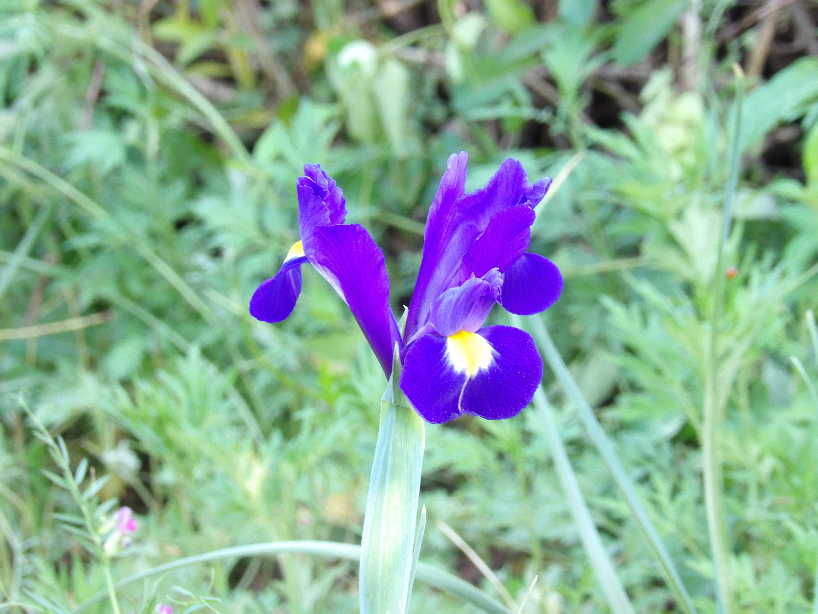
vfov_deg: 8.8
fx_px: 3994
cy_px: 307
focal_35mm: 169
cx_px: 409
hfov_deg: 11.7
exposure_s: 1/50
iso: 273
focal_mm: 30.2
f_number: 4.4
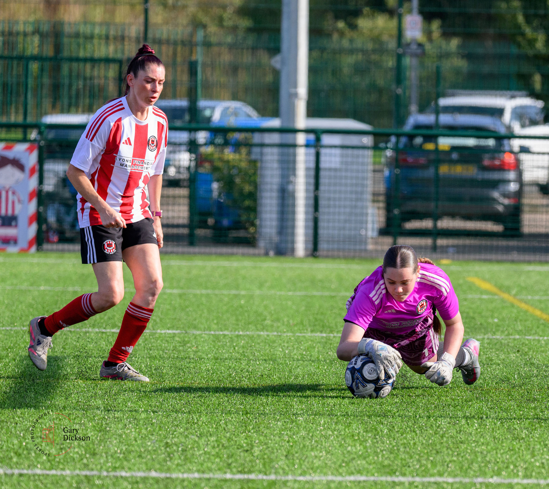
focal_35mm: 431
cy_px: 278
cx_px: 467
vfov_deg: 3.8
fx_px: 7334
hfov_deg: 4.3
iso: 720
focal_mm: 230
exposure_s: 1/2000
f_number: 5
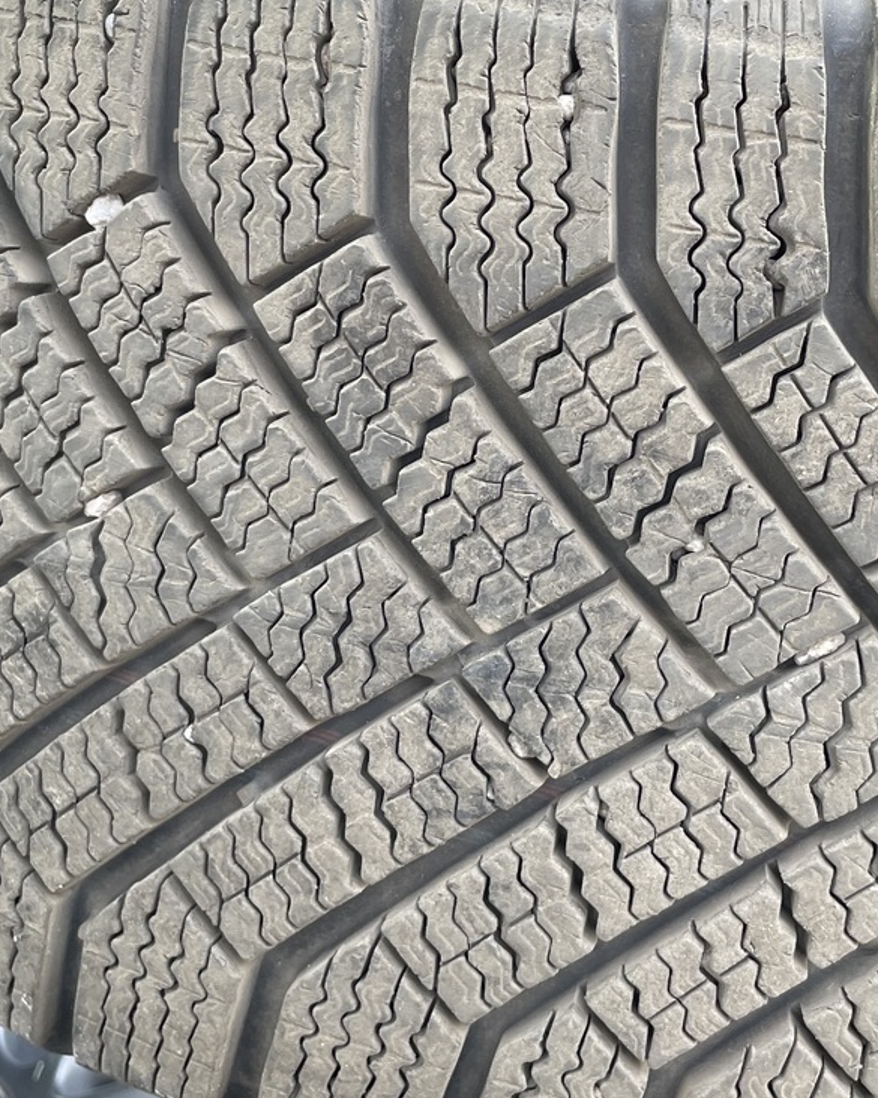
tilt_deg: -25.1
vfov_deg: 37.3
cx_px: 557
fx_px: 1624
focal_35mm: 50
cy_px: 514
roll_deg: +31.3
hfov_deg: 30.1
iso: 64
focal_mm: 4.2
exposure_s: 1/121
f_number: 1.6
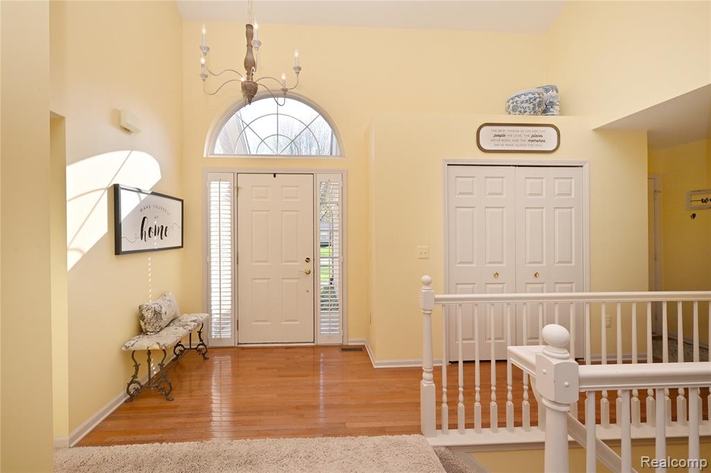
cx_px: 356
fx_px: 276
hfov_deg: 104.3
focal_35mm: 14
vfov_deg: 81.2
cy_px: 236
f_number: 11
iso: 320
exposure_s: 1/125
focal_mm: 14
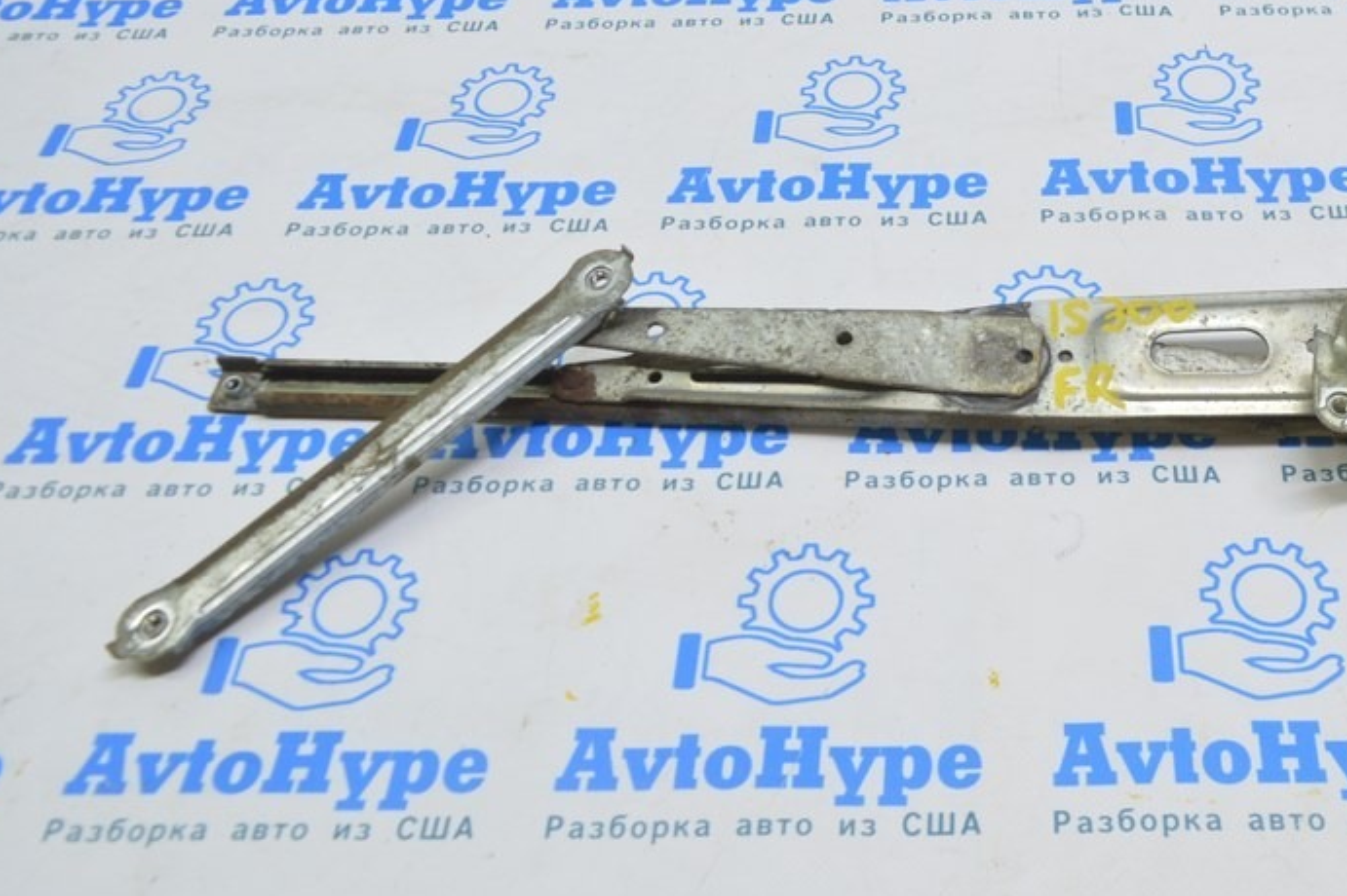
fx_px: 1496
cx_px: 971
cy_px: 352
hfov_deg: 47.1
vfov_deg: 33.2
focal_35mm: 40
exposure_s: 1/20
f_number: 5.6
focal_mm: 18
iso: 400
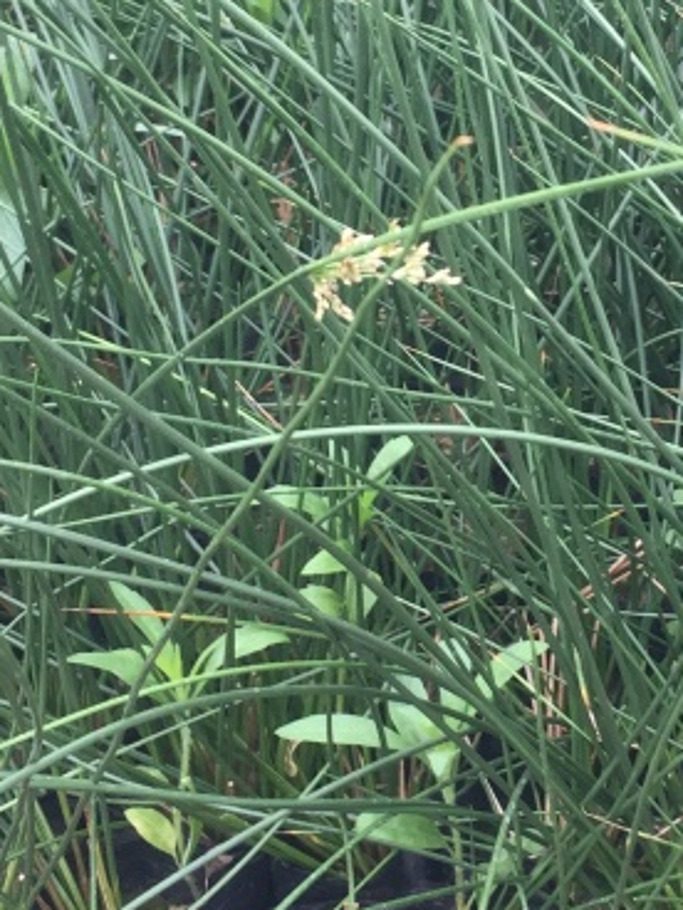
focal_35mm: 84
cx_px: 527
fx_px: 2210
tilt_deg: -32.3
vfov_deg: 23.2
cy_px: 293
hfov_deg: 17.5
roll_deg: -3.6
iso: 50
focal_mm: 4.15
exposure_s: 1/100
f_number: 2.2
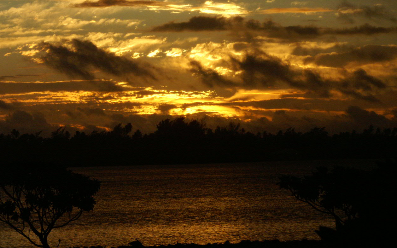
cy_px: 97
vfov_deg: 6.8
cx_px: 190
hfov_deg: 10.9
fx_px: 2073
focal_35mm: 192
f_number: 13
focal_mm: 105
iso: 1600
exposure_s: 1/1250
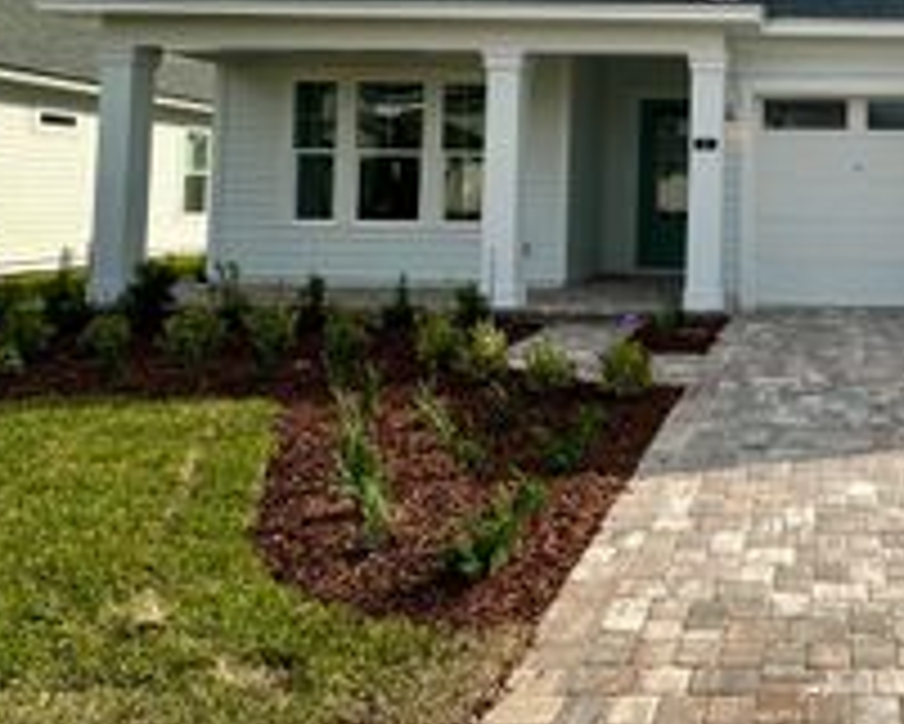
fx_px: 910
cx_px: 841
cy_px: 151
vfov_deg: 41.6
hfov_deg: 46.7
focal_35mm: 34
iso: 50
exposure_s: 1/2020
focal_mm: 2.22
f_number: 2.2
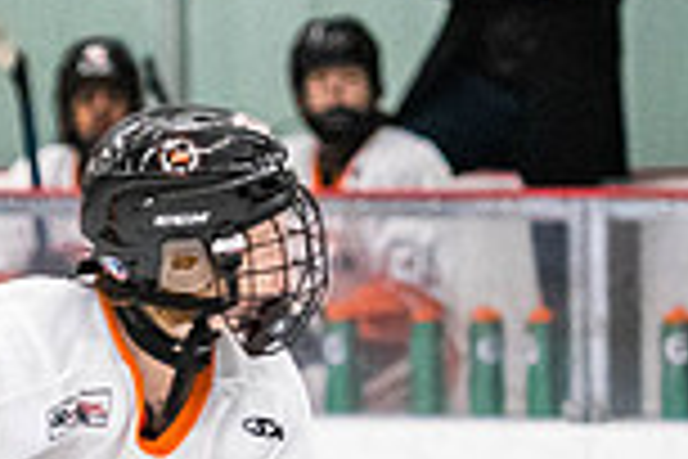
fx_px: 15326
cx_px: 157
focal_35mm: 802
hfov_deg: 2.6
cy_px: 718
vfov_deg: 1.7
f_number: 2.8
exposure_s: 1/640
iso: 1600
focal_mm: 105
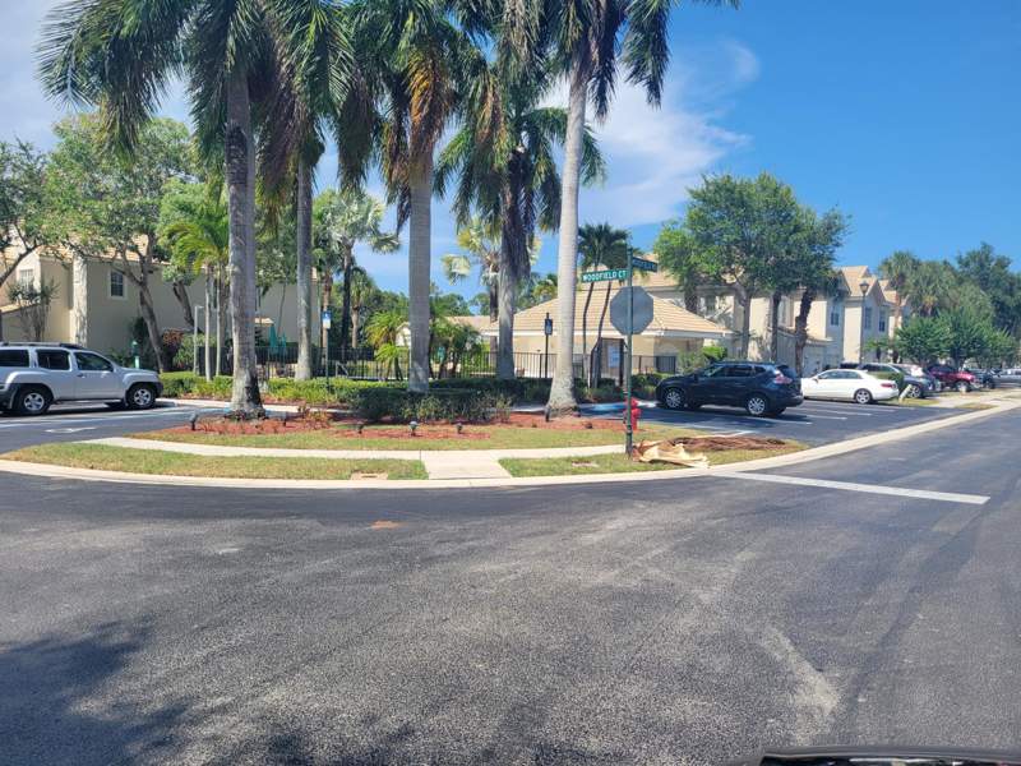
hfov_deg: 67.3
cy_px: 383
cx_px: 510
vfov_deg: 53.1
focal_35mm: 26
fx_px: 767
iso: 40
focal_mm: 5.4
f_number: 1.8
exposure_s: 1/1946
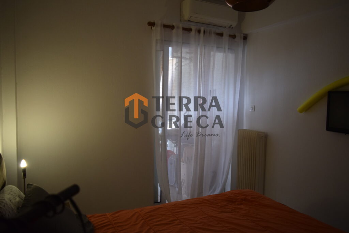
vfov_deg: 47.9
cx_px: 174
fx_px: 262
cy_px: 116
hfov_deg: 67.4
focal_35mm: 27
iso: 800
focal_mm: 18
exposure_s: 1/60
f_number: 3.5
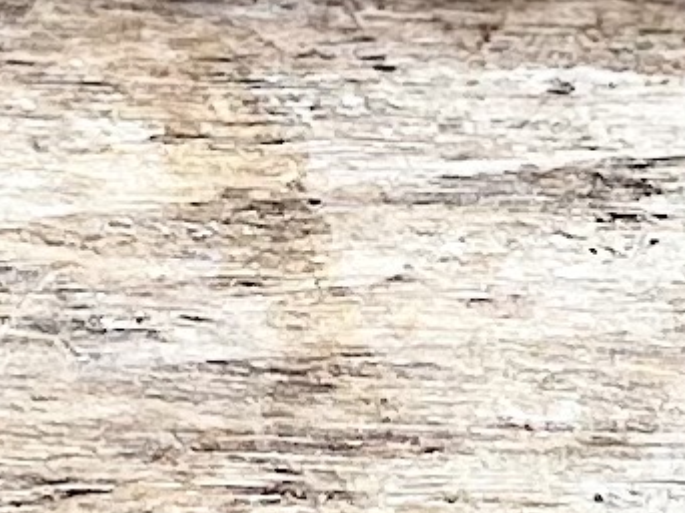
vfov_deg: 9.5
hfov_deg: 13.1
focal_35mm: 141
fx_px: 2788
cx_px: -410
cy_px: -665
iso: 50
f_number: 1.6
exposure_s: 1/548
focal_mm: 5.1
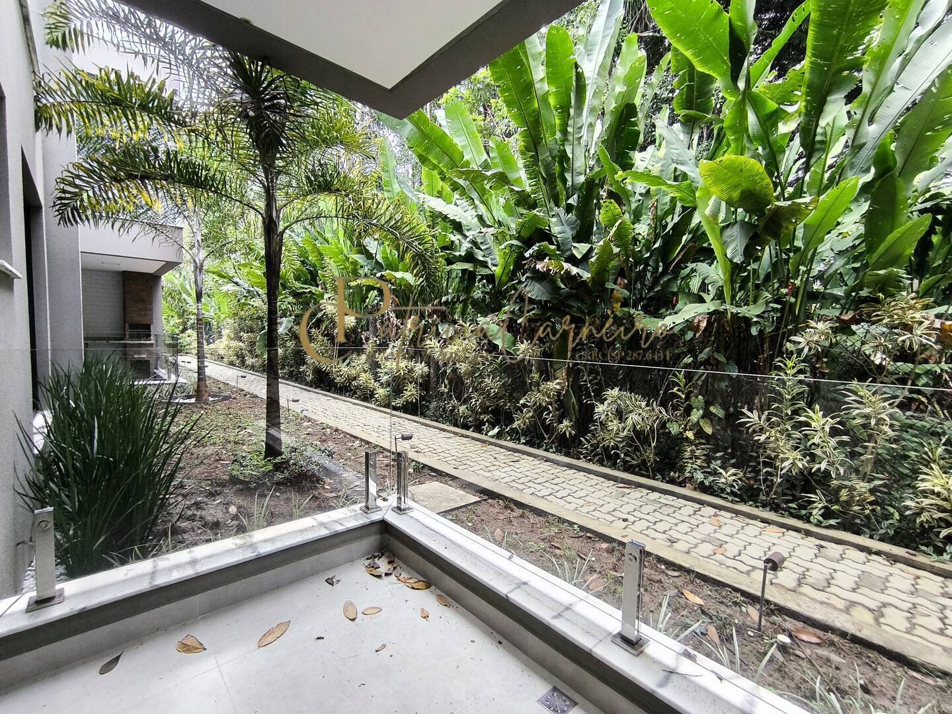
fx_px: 440
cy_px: 357
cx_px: 476
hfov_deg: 94.5
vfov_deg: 78.1
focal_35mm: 16
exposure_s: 1/60
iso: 100
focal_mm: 1.65
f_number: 2.2
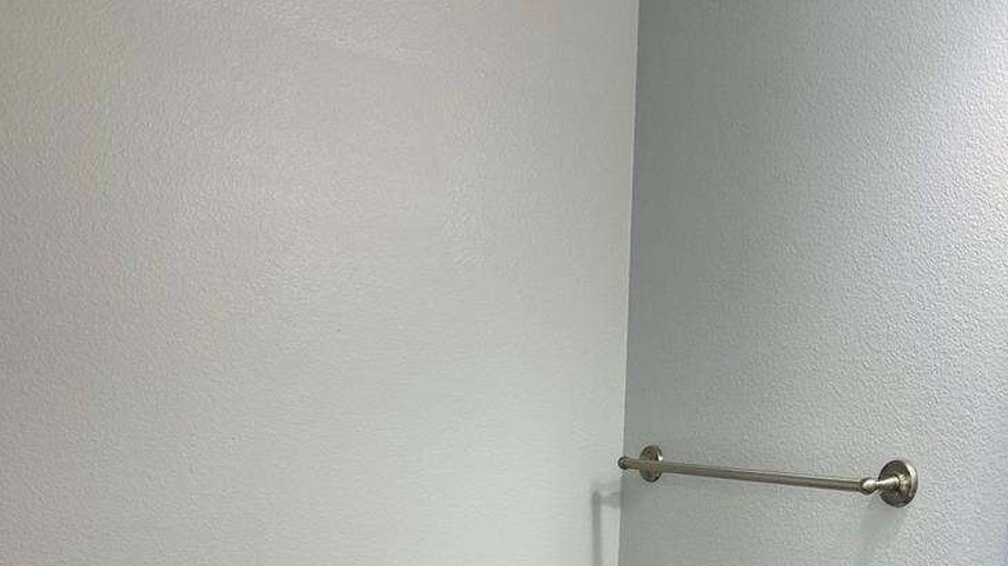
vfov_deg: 25.4
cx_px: 599
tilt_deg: -10.7
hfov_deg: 47.1
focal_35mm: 43
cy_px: 642
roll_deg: -2.1
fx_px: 1149
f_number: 1.78
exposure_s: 1/60
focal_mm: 6.86
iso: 125
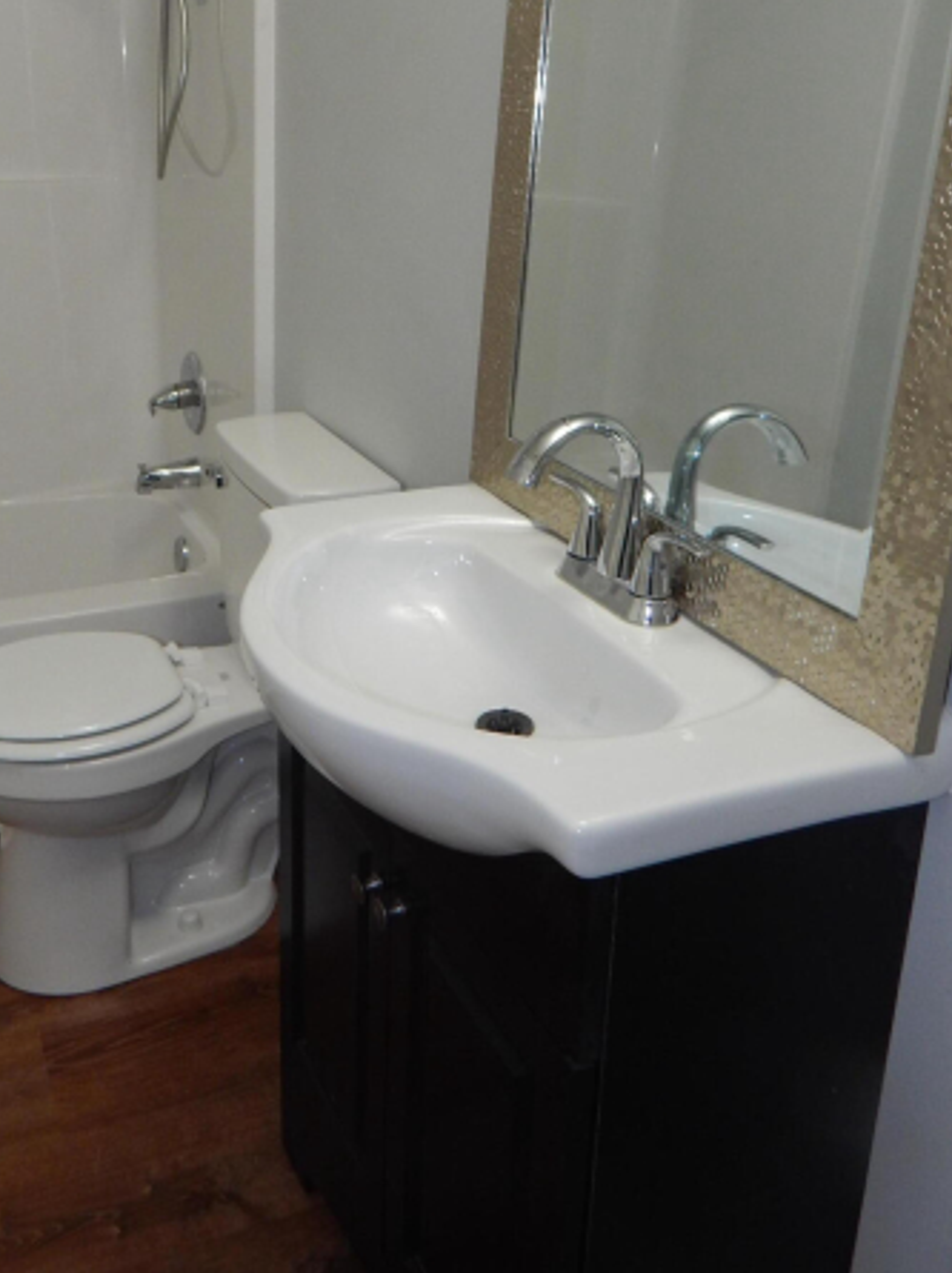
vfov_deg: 54.5
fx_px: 1212
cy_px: 445
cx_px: 349
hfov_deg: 42.5
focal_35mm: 33
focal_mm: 4
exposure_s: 1/30
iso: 200
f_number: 3
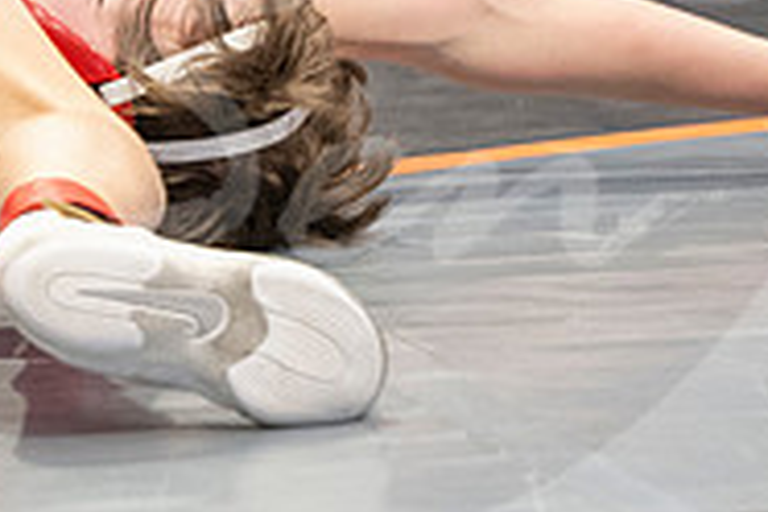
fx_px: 18943
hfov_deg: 2.3
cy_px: 372
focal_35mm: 888
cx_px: -193
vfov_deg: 1.5
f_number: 2.8
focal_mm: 175
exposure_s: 1/1000
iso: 3200
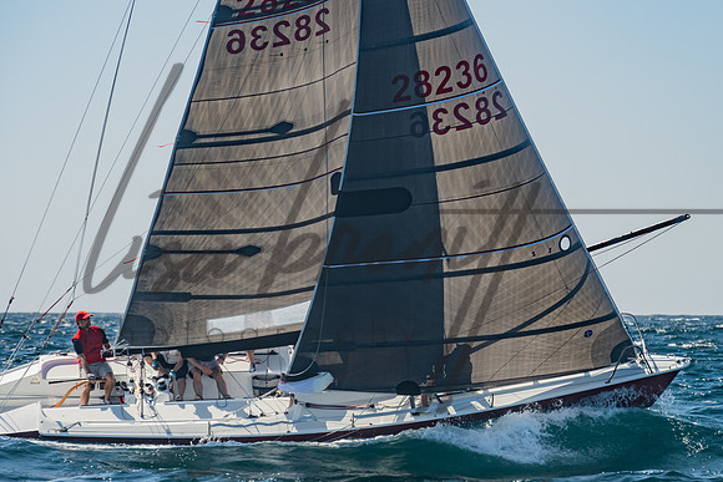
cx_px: 393
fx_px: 5258
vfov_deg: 5.3
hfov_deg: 7.9
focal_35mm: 262
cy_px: 212
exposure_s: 1/320
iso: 160
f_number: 6.3
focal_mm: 175
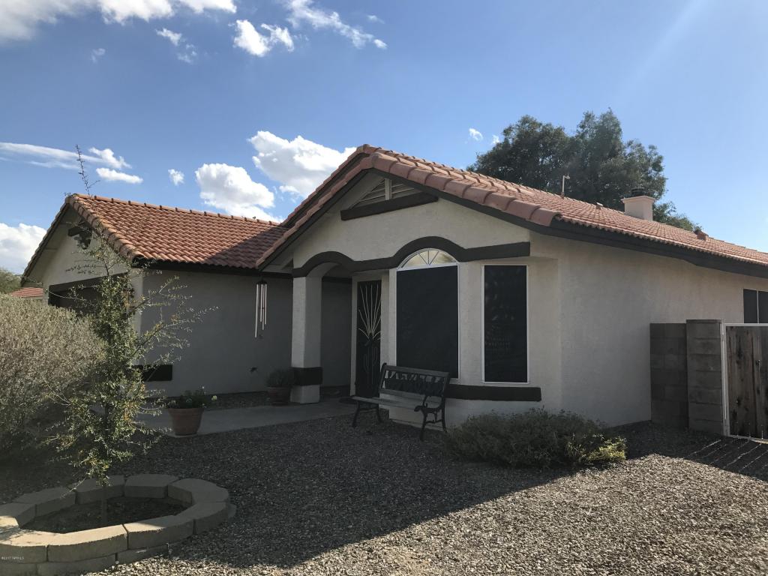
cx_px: 384
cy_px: 288
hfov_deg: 63.4
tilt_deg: +4.6
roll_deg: -1.4
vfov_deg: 49.7
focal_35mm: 28
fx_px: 621
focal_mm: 3.99
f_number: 1.8
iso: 20
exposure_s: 1/2660
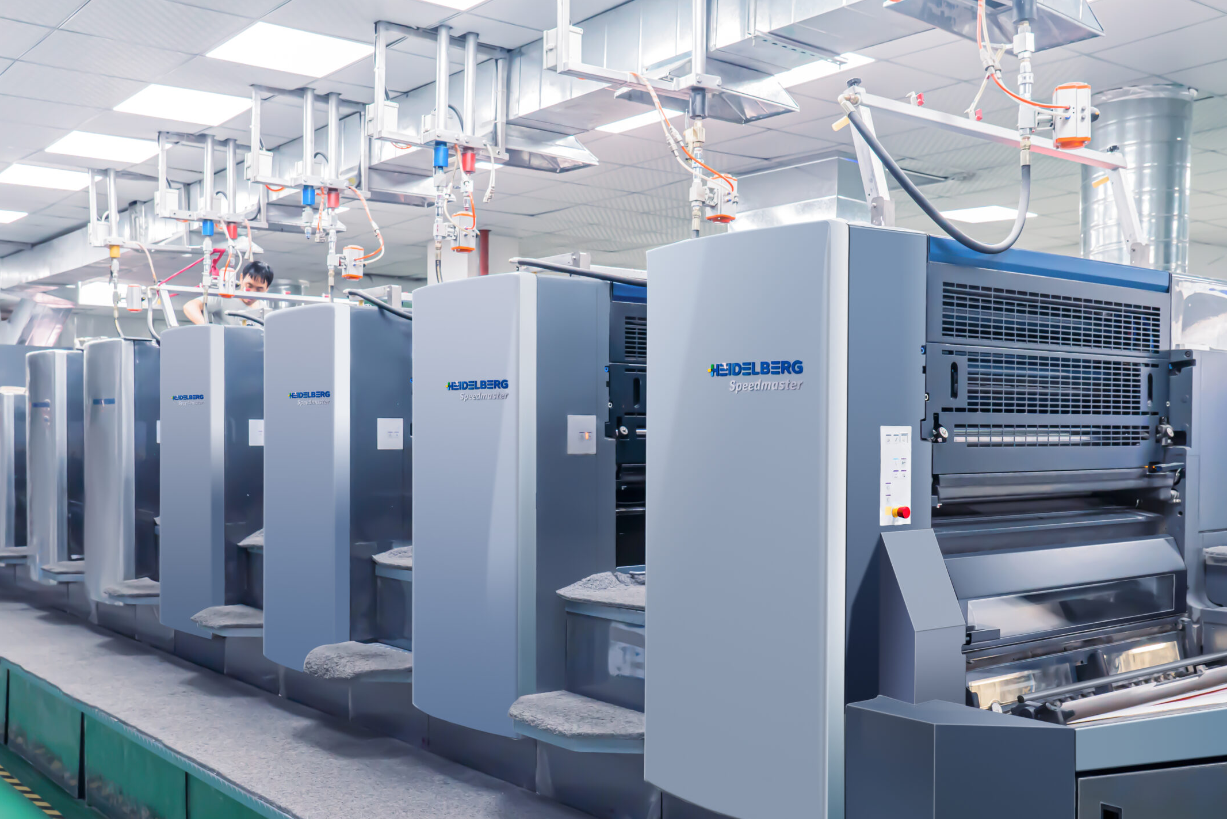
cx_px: 555
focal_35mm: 36
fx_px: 1227
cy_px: 472
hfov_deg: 53.0
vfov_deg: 36.8
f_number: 7.1
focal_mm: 30
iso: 3200
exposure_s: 1/100
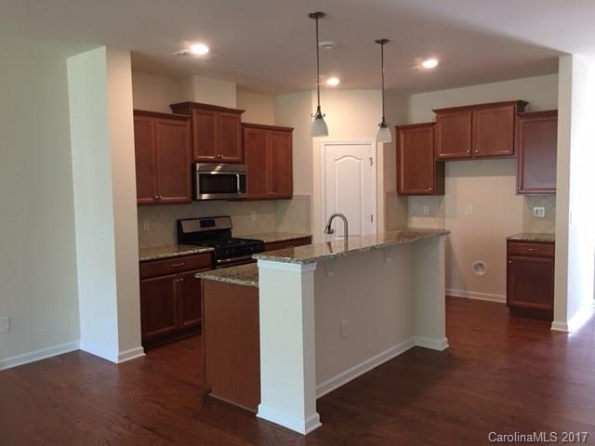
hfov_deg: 61.7
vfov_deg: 48.2
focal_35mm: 29
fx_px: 498
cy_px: 223
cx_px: 298
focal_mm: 4.15
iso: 80
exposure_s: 1/15
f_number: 2.2
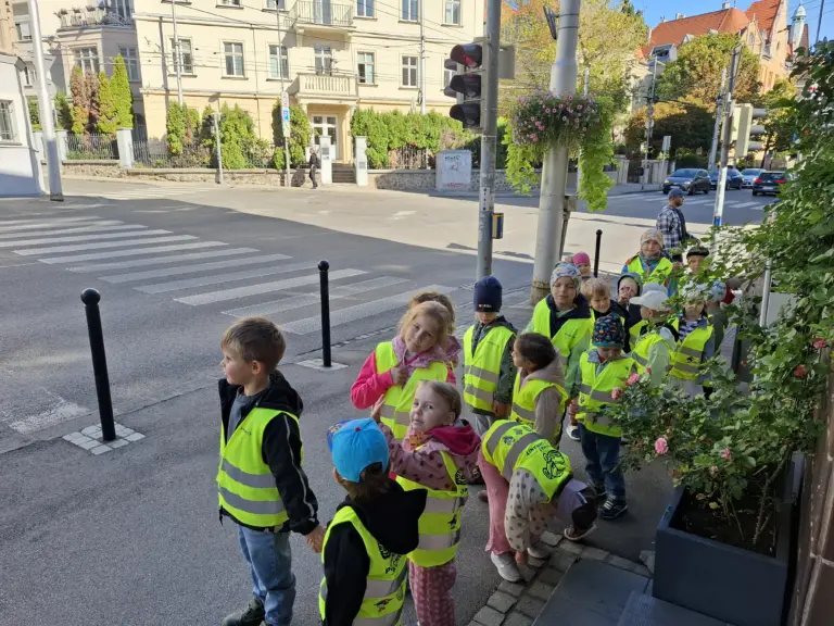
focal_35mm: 23
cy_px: 313
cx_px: 417
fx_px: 554
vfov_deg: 58.9
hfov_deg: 73.9
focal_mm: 5.54
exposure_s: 1/365
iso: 50
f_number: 1.8
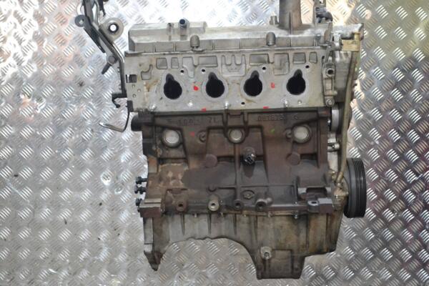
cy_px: 143
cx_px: 214
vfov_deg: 26.5
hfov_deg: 38.9
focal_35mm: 51
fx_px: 608
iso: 3200
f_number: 5.6
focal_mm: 34
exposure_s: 1/25
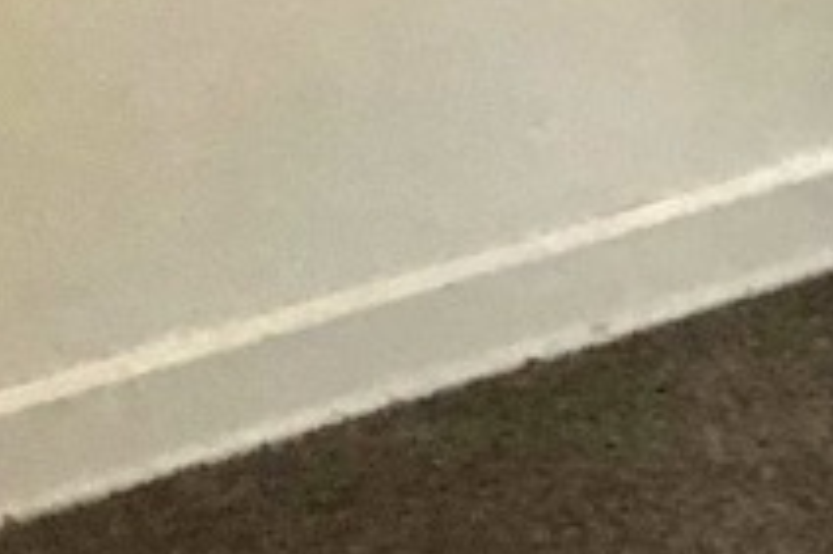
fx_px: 4069
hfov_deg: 10.0
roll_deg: +2.6
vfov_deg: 7.5
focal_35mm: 176
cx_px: 2130
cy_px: -538
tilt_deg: -12.4
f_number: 1.8
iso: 40
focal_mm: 3.99
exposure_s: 1/20
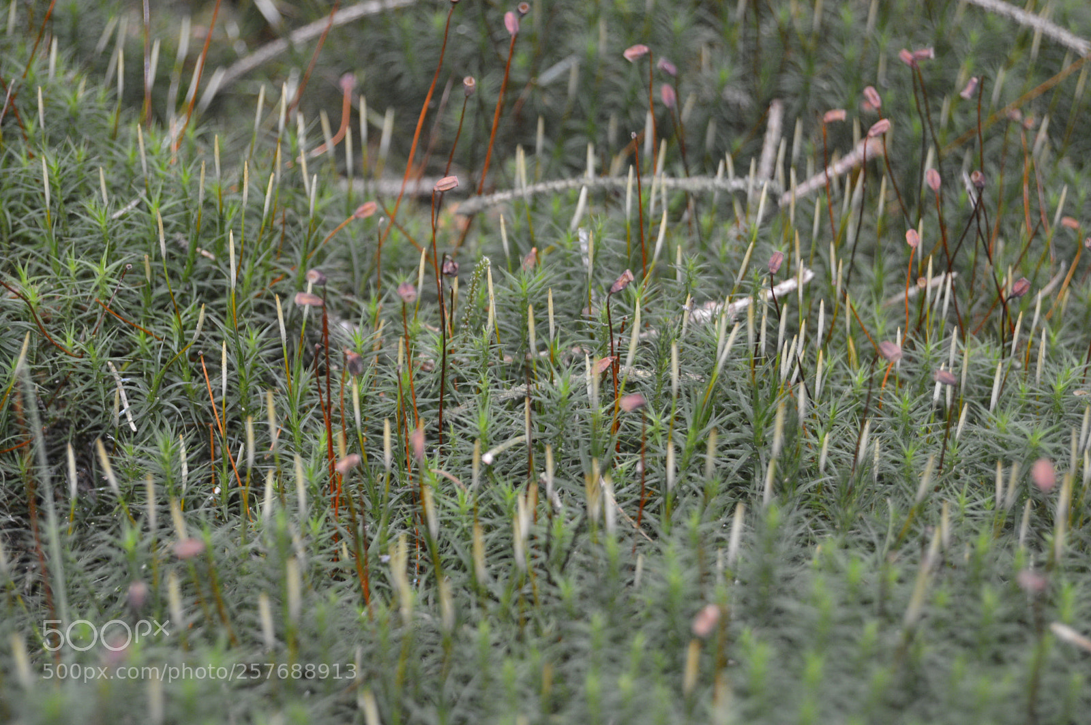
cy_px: 362
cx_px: 546
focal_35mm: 82
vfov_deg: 16.5
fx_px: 2498
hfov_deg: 24.6
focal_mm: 55
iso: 800
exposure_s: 1/60
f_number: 5.6
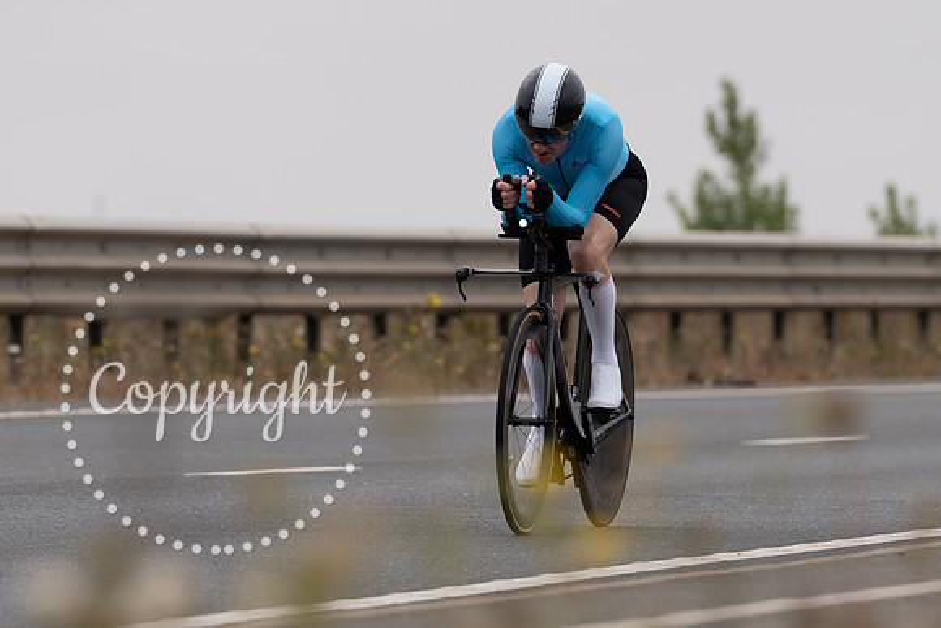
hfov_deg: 4.4
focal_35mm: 468
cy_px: 334
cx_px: 630
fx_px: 12243
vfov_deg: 2.9
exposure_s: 1/800
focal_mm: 200
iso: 100
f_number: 3.5
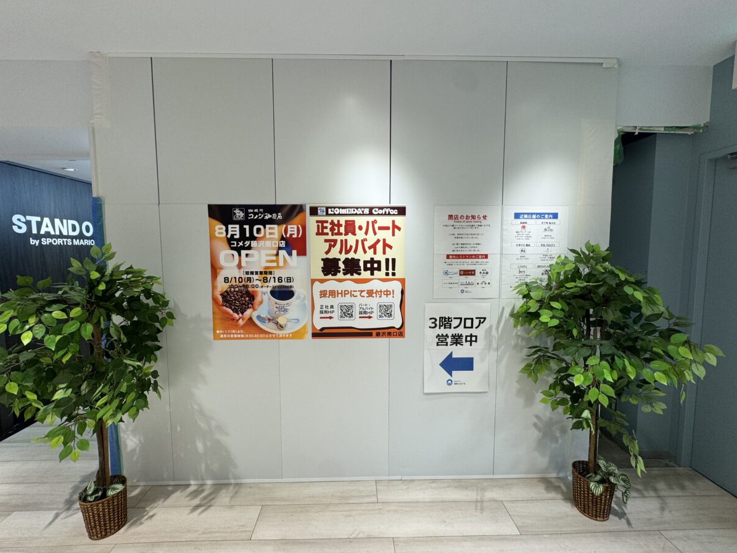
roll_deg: +0.5
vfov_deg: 81.7
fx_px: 319
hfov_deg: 98.2
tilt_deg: -1.8
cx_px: 363
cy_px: 274
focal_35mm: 15
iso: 64
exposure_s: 1/100
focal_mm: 2.22
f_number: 2.2
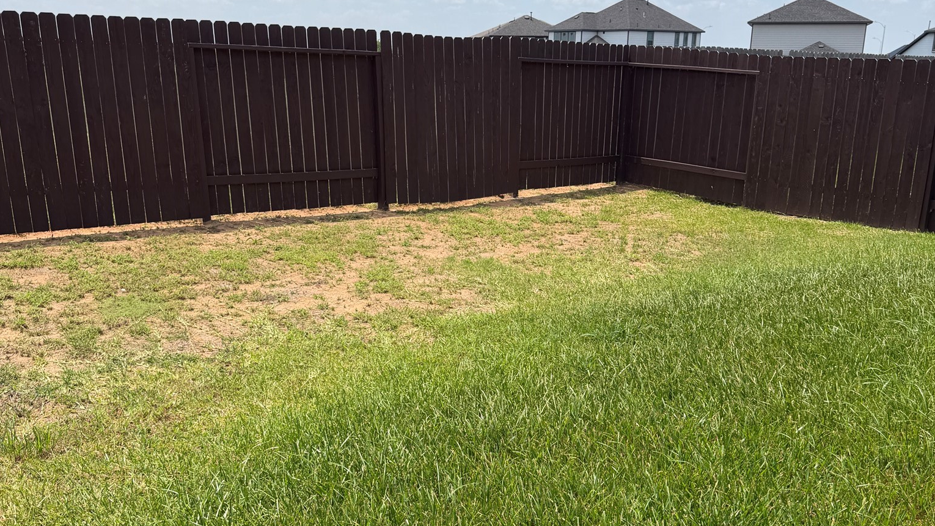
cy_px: 348
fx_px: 868
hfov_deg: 56.6
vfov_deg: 33.5
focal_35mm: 35
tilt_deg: -16.3
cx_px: 468
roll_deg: -1.0
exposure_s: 1/3584
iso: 80
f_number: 1.78
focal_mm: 6.76
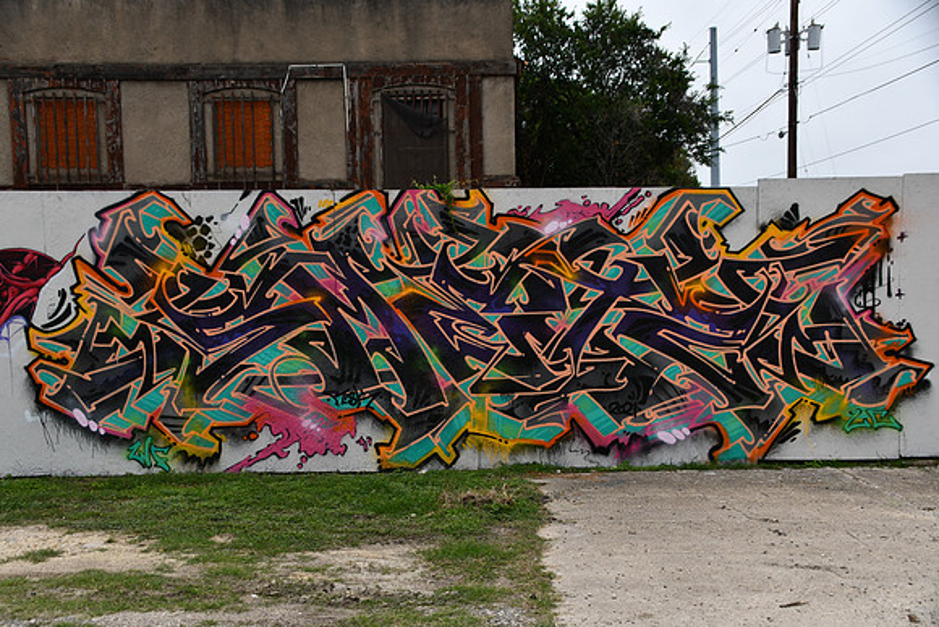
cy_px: 314
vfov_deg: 31.9
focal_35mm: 42
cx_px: 470
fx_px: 1096
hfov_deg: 46.4
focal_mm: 28
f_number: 5.6
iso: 200
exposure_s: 1/250
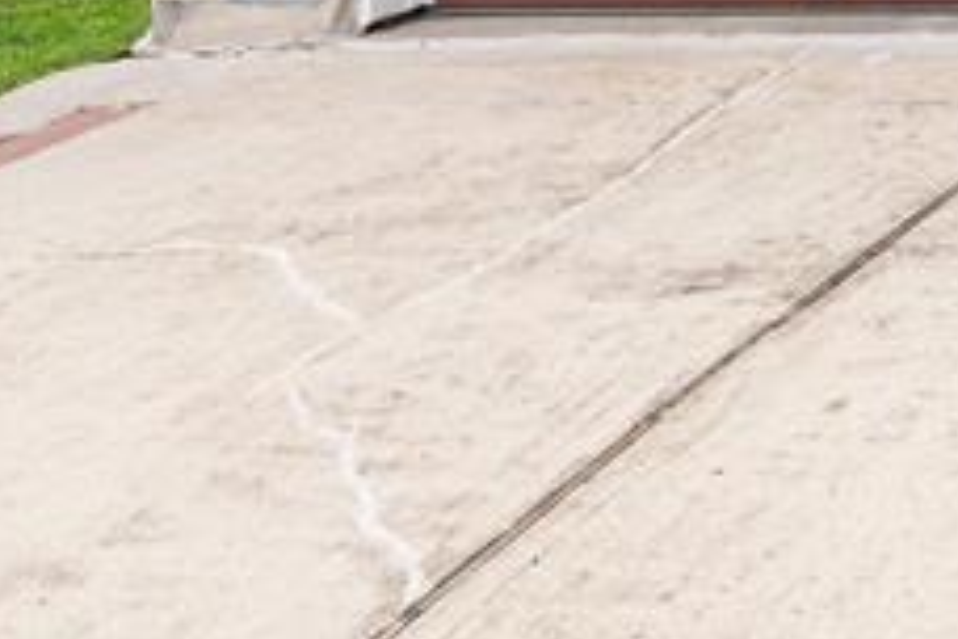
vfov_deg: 20.9
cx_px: 1765
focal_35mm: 54
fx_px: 1437
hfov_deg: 21.5
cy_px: -343
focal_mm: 12
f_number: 11
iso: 160
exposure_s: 1/25
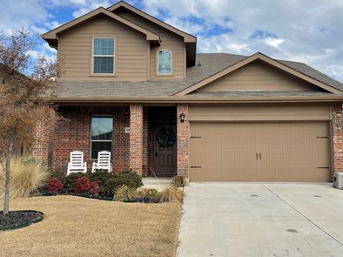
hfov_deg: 55.3
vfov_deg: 42.9
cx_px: 190
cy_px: 134
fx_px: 327
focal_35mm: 33
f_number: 1.6
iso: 32
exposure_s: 1/3205
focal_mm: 4.2
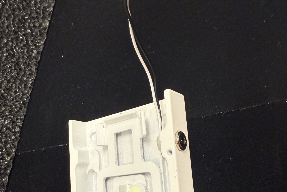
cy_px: 169
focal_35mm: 34
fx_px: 271
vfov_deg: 36.7
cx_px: 145
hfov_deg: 55.8
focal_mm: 2.22
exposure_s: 1/63
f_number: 2.2
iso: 160
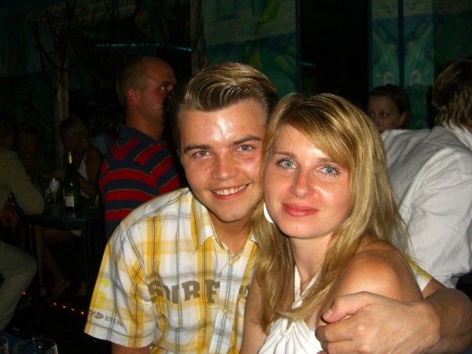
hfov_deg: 49.0
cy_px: 177
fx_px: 518
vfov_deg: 37.7
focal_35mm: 38
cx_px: 236
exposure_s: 1/60
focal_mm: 7.9
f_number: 2.8
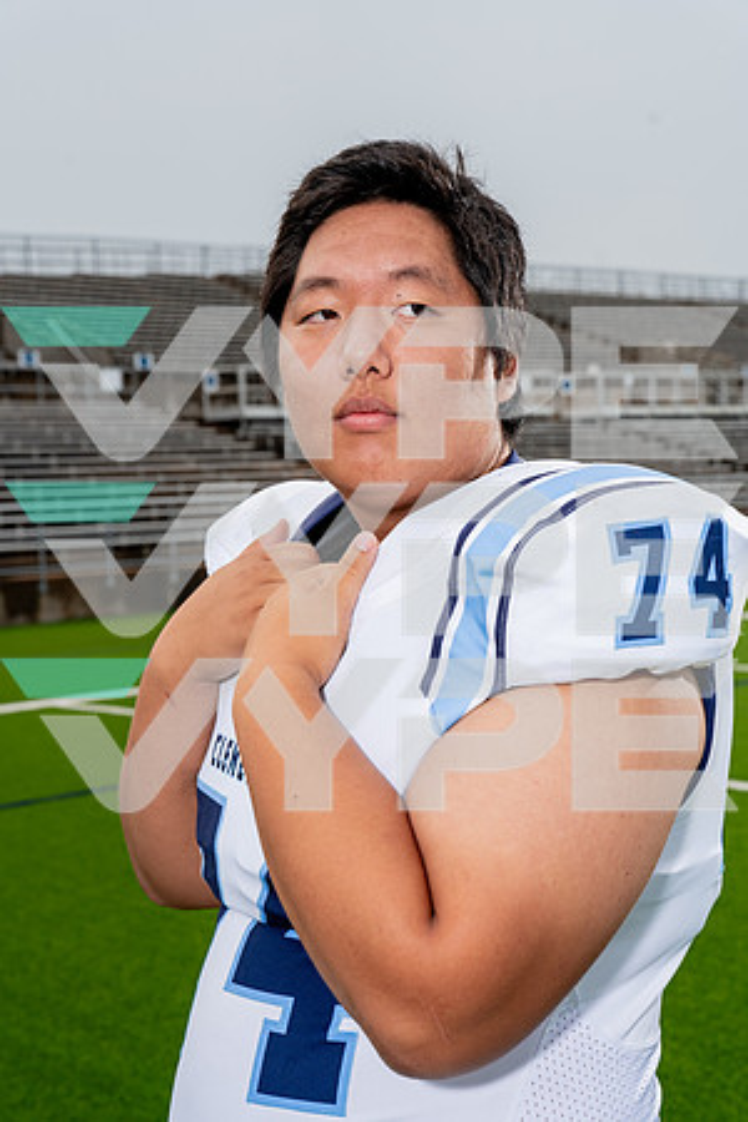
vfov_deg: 37.5
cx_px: 374
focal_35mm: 53
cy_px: 561
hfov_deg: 25.5
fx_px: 1652
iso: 160
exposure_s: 1/250
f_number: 7.1
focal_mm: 53
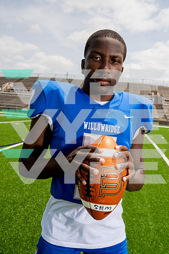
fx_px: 239
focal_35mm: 34
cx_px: 84
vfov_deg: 55.8
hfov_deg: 38.9
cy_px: 127
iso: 100
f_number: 8
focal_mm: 34
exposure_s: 1/250
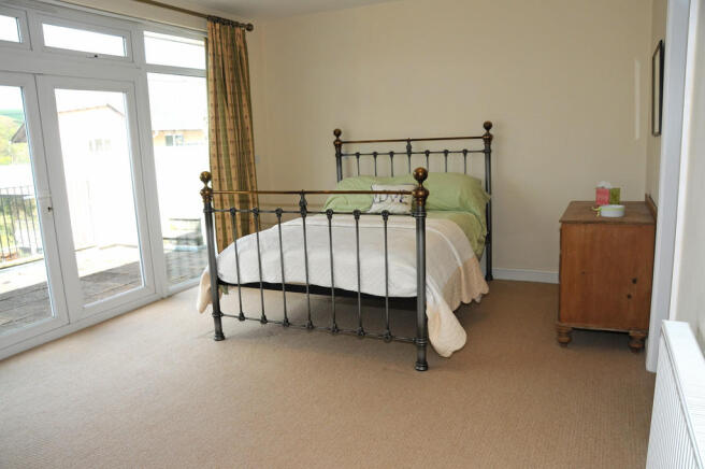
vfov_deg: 47.8
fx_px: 528
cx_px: 352
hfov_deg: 67.4
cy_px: 234
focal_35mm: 27
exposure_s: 1/200
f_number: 7.1
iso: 200
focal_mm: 18
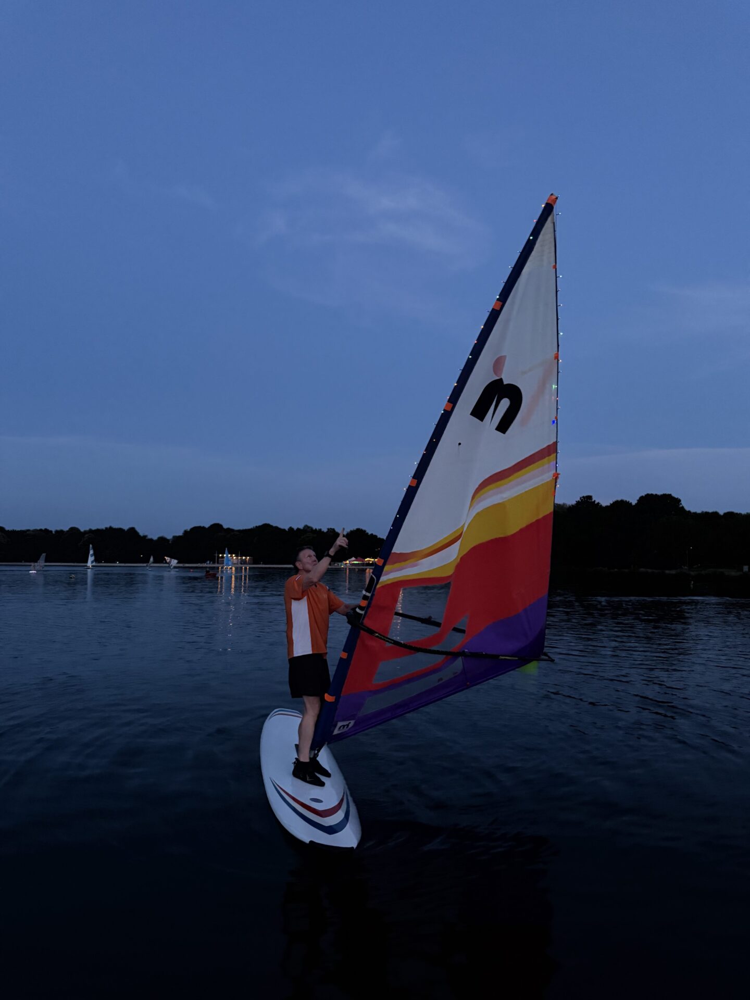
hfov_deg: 56.8
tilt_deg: +4.4
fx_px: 693
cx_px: 375
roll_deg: -0.7
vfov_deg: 71.6
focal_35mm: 24
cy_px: 500
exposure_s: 1/49
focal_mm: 6.76
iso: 800
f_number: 1.78
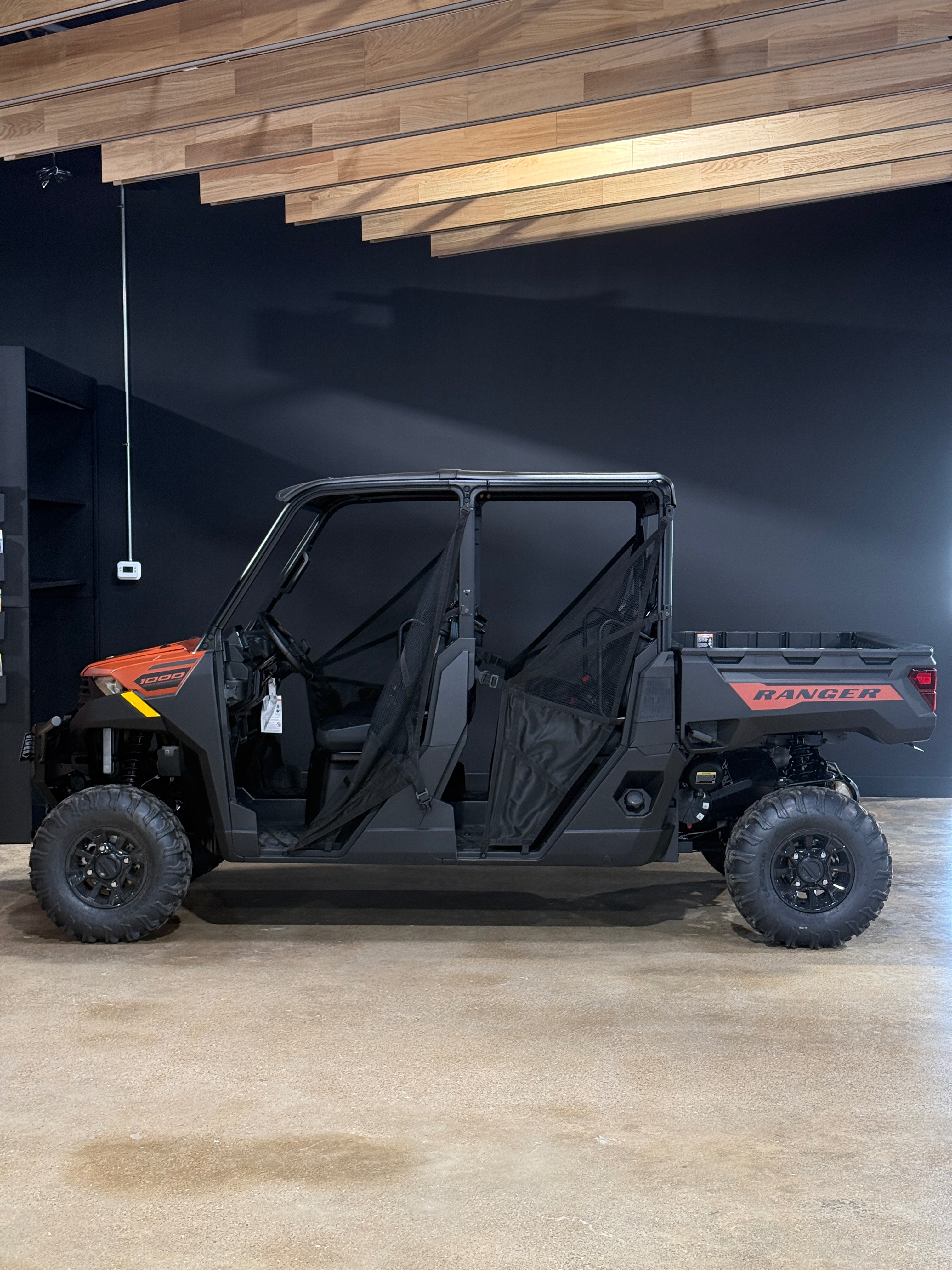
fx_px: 1760
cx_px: 476
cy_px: 635
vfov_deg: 39.7
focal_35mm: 48
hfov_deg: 30.3
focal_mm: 6.76
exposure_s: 1/64
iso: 200
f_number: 1.78
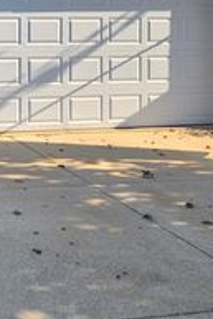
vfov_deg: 30.9
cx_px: -61
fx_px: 549
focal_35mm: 62
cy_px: 32
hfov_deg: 20.2
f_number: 1.7
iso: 12
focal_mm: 6.3
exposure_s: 1/237
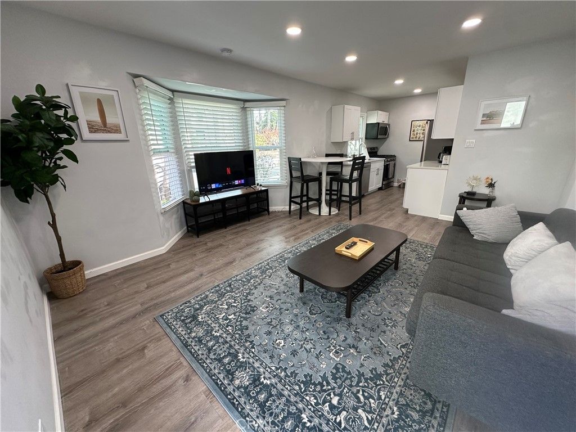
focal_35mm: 14
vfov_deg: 85.7
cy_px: 216
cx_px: 288
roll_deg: +1.3
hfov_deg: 102.1
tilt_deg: -16.8
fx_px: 233
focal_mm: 2.22
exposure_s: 1/100
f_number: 2.2
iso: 200
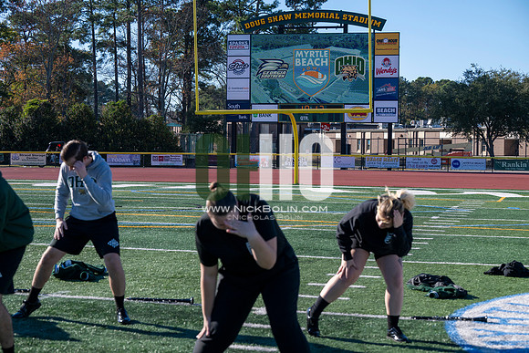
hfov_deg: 28.8
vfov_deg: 19.5
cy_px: 176
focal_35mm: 70
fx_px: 1029
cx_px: 264
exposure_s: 1/2000
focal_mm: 70
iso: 250
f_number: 5
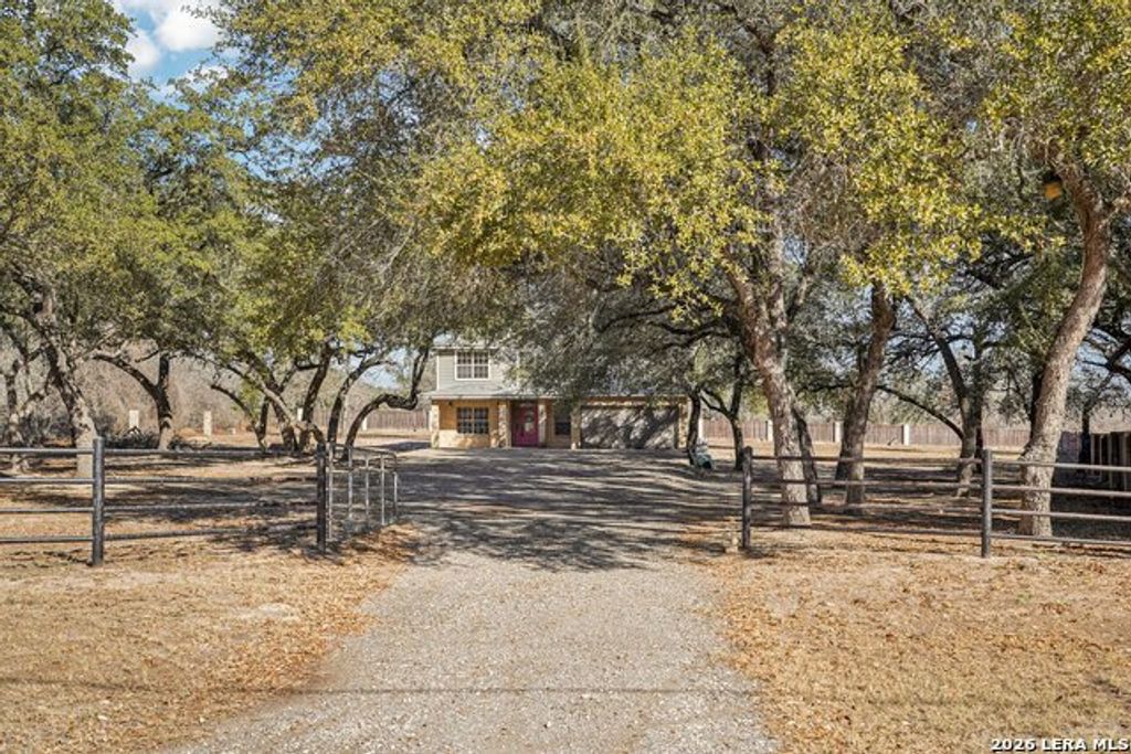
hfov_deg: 54.4
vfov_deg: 37.9
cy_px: 377
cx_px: 566
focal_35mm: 35
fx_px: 1100
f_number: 8
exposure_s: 1/160
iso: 100
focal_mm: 35
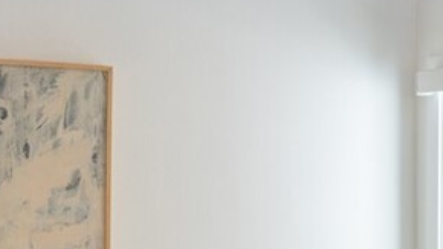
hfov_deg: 22.3
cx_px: 364
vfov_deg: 12.8
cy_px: 173
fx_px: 1104
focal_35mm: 94
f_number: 5
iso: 1000
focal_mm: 24
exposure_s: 1/250
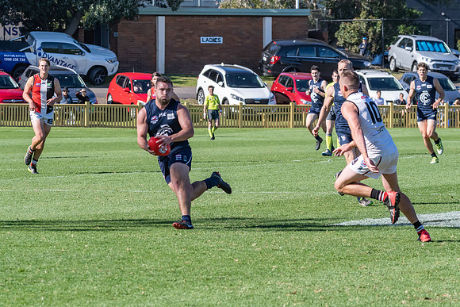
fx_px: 3698
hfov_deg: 7.1
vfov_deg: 4.8
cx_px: 230
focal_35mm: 289
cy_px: 154
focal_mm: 190
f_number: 10
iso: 800
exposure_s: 1/1600
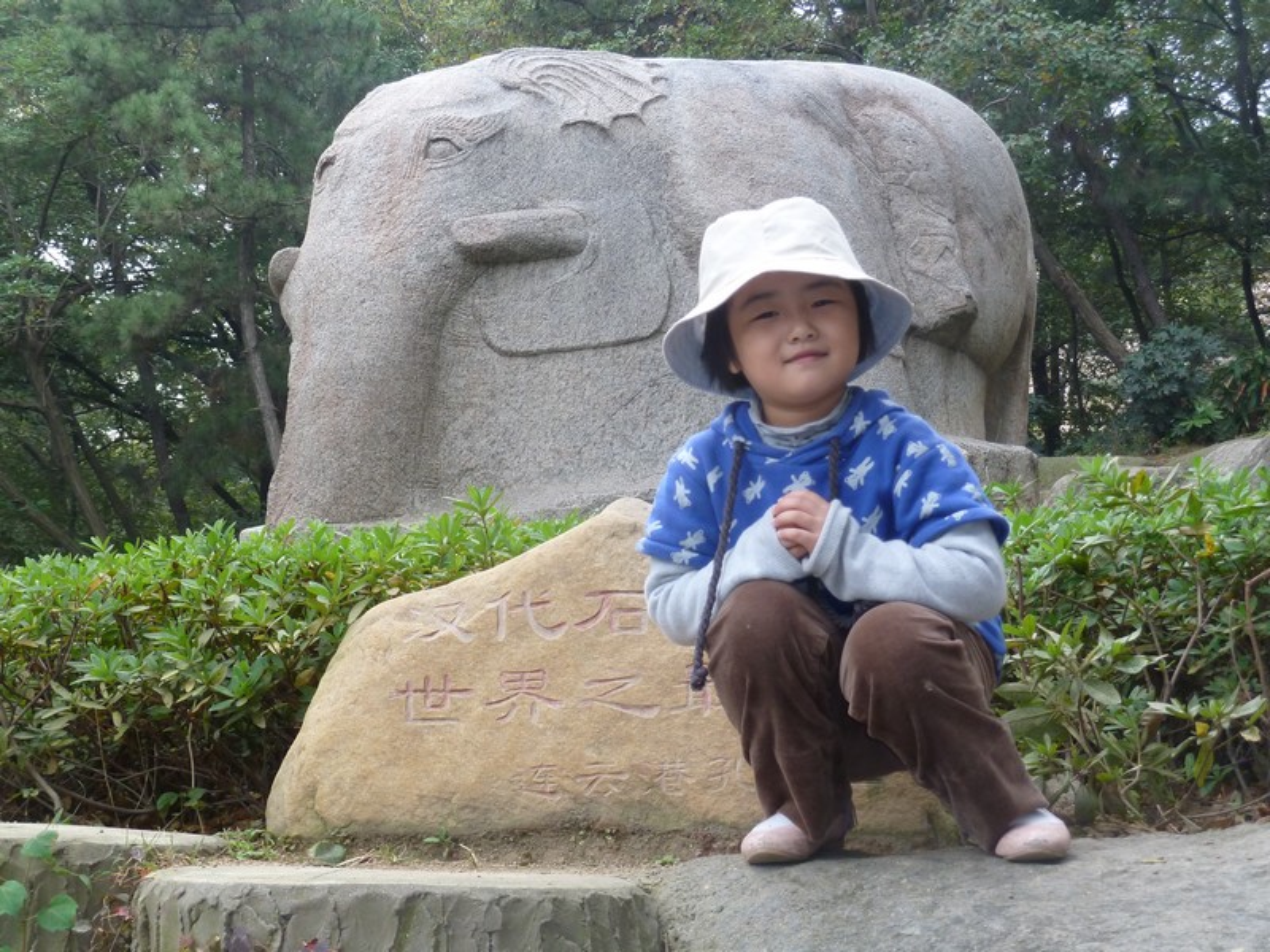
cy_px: 476
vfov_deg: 26.6
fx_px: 2018
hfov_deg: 34.9
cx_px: 635
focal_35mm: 55
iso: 125
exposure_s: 1/30
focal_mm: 9.1
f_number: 3.9
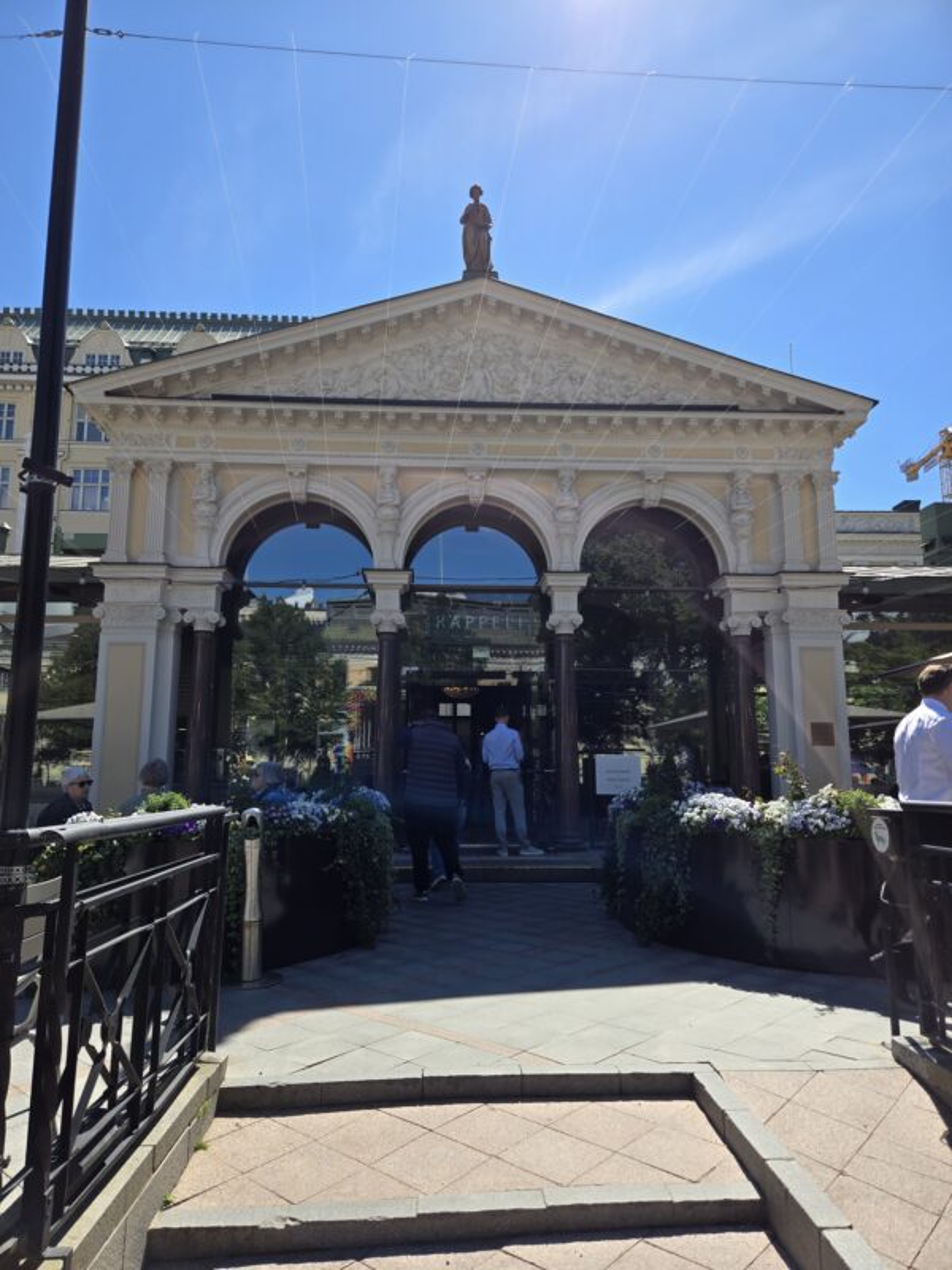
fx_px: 843
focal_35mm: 23
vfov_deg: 73.9
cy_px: 635
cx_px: 476
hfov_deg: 58.9
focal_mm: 5.4
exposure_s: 1/1472
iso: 25
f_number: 1.8
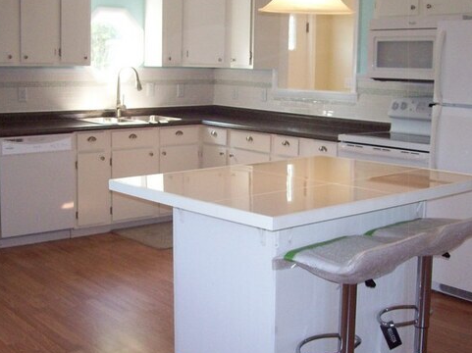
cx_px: 213
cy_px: 155
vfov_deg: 29.0
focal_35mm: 50
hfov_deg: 38.2
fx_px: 681
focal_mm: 6
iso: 140
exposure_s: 1/64
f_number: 2.7
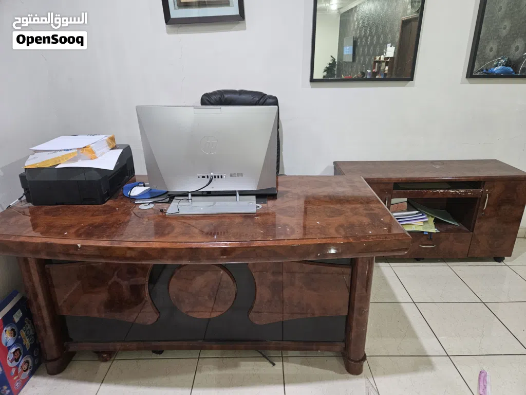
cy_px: 198
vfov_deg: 58.9
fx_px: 349
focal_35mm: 23
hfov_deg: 73.9
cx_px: 263
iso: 500
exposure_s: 1/33.3
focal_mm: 5.4
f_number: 1.8
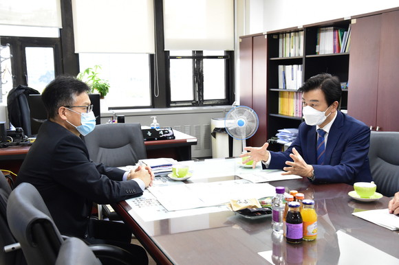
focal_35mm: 44
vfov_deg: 30.5
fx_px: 487
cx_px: 200
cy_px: 132
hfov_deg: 44.5
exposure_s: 1/250
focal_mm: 44
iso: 6400
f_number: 5.6
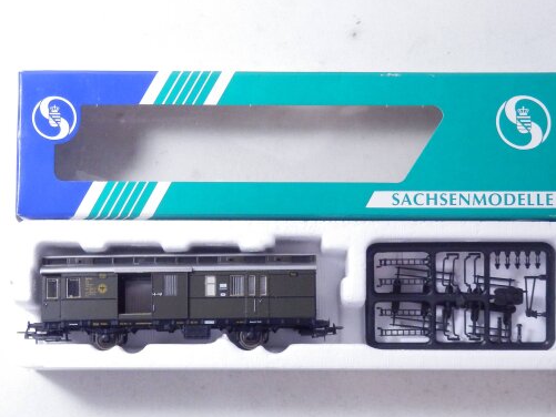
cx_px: 296
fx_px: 1269
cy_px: 208
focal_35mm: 79
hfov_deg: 24.7
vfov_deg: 18.7
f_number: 4.4
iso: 800
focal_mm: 11.9
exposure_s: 1/160
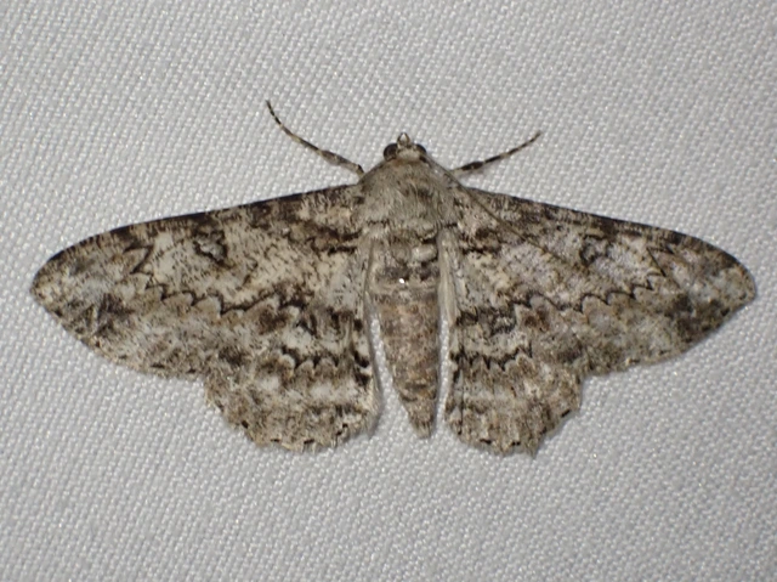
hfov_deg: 19.7
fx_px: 2243
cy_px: 291
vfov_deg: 14.8
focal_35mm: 100
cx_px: 388
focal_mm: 18
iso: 500
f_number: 4.9
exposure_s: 1/25
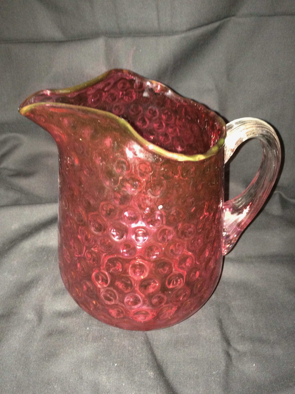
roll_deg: +1.8
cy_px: 197
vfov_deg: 61.7
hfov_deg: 48.2
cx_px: 148
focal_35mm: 29
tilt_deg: -35.3
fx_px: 330
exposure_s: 1/16
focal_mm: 4.15
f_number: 2.2
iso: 250
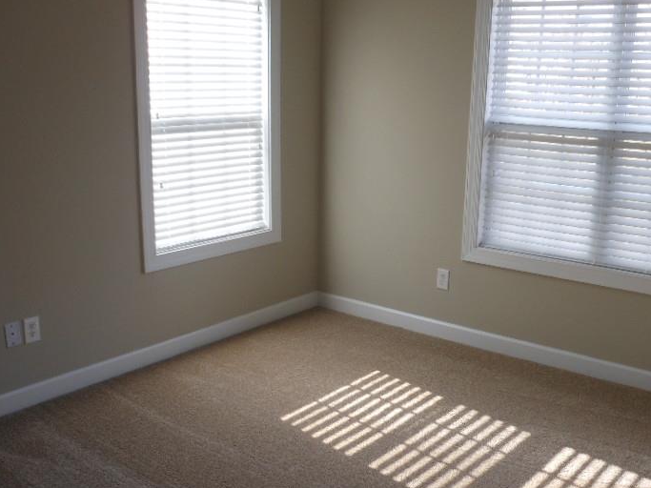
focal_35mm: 42
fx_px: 790
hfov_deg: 44.7
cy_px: 271
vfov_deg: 34.3
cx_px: 363
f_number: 3.7
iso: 80
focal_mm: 5
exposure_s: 1/50
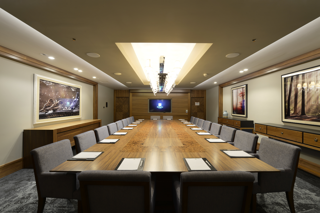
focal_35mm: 14
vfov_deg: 81.2
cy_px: 106
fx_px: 124
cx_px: 160
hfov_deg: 104.2
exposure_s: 3
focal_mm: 14
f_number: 9
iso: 100
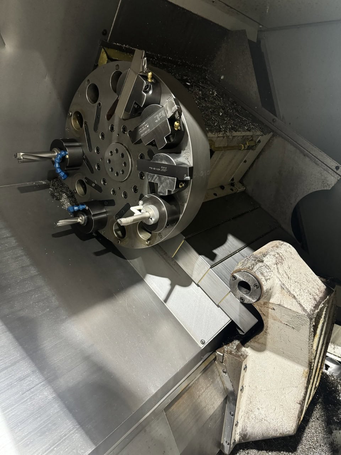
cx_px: 170
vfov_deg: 71.6
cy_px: 228
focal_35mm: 24
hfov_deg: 56.8
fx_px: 315
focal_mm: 6.8
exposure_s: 1/40
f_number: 1.8
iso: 640
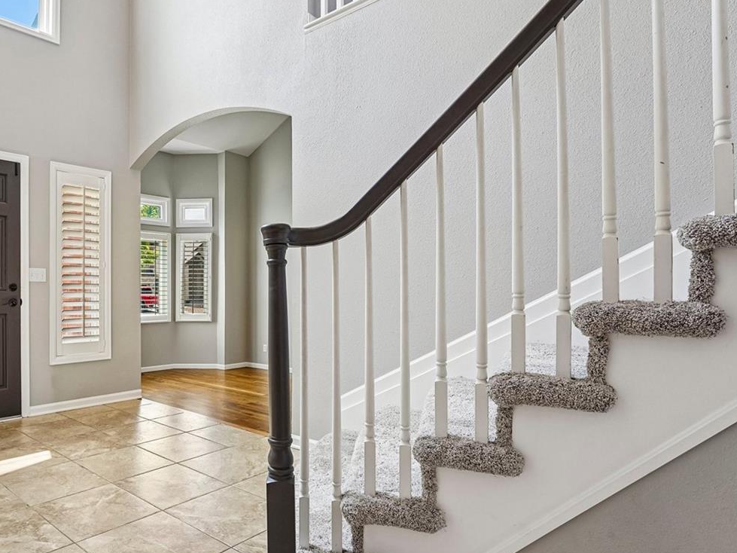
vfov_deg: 58.9
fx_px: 488
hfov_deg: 70.1
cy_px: 301
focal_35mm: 23
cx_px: 203
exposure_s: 1/30
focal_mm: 14.6
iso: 250
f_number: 8
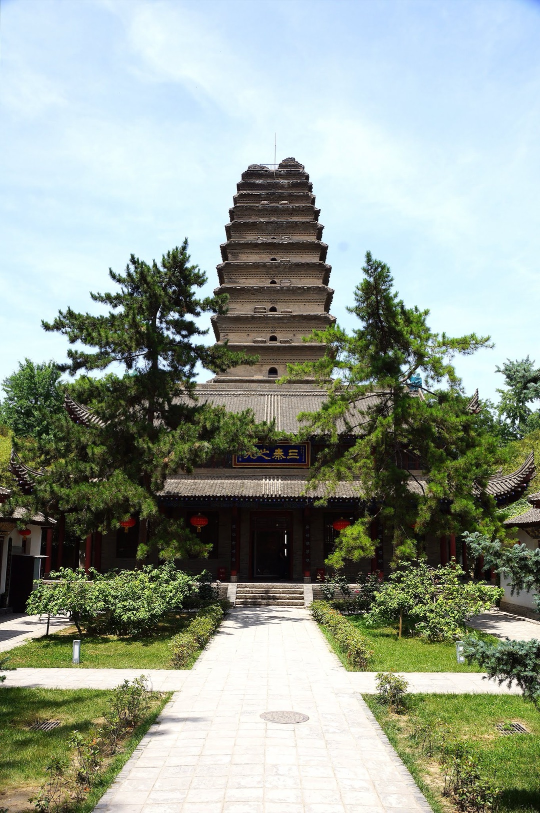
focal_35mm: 30
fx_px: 676
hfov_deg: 43.5
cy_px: 406
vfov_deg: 62.0
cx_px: 270
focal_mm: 20
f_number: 13
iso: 100
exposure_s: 1/125
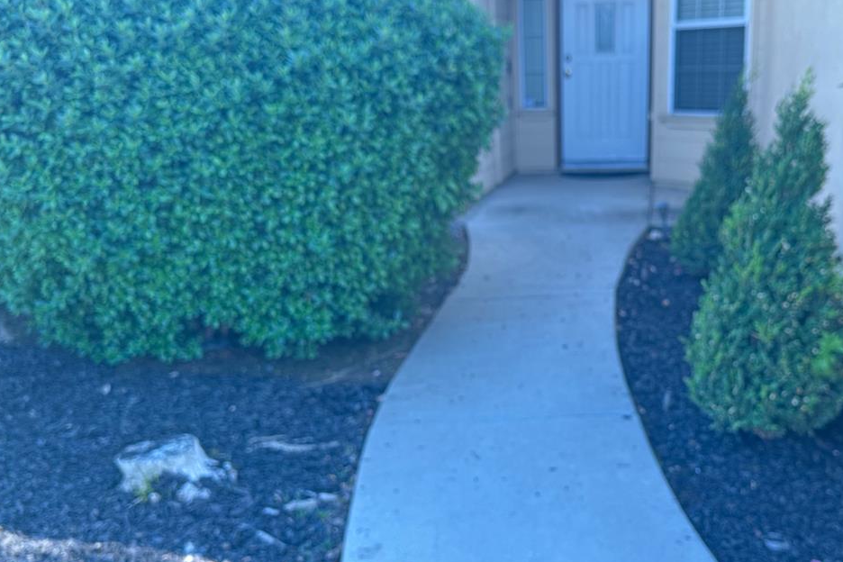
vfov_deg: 33.3
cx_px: 521
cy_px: 332
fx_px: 937
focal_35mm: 40
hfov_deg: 48.1
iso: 160
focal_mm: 6.86
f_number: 1.78
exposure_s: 1/120
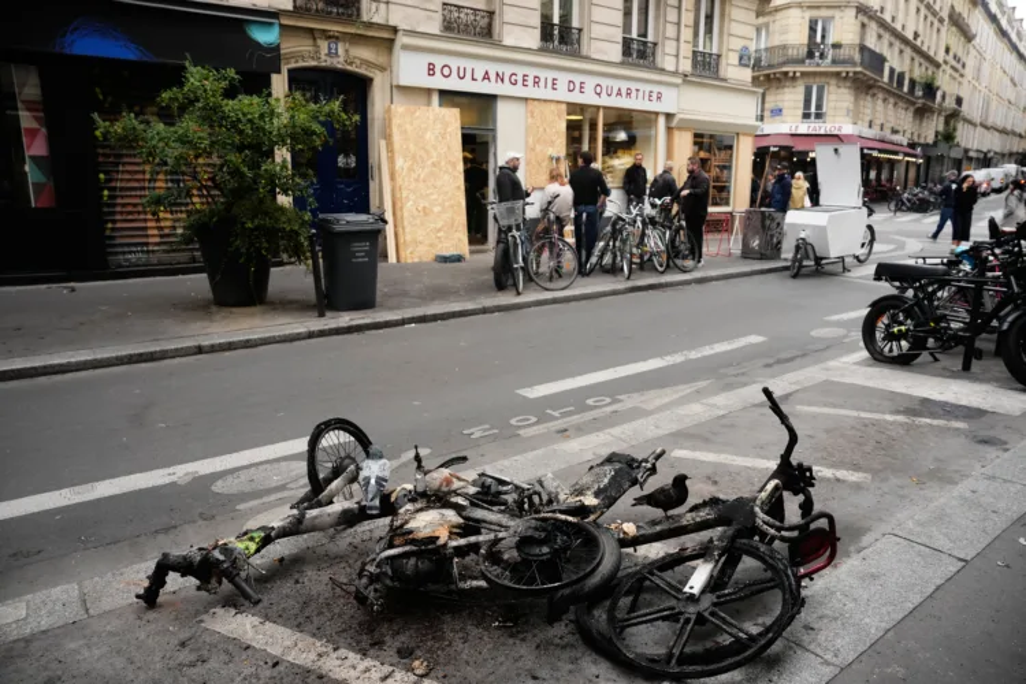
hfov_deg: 73.7
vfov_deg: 53.1
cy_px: 342
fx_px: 684
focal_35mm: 24
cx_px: 513
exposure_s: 1/640
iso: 1250
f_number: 4
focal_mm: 24
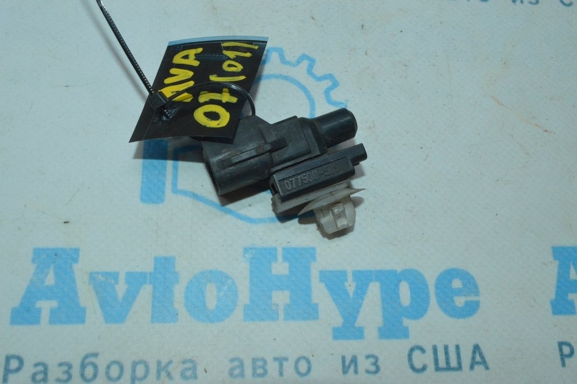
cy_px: 192
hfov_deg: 49.6
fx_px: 625
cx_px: 288
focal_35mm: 39
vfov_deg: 34.2
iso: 2200
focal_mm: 26
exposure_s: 1/125
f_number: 16
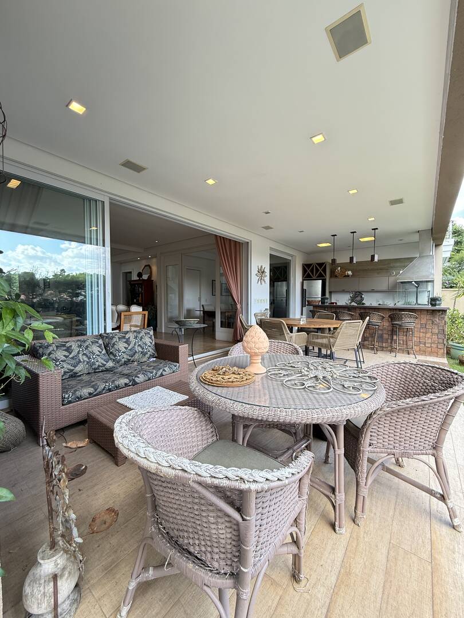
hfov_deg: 85.7
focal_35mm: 14
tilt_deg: -1.5
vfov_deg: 102.1
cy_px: 309
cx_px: 232
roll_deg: -0.7
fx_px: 250
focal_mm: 2.22
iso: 100
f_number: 2.2
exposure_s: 1/120
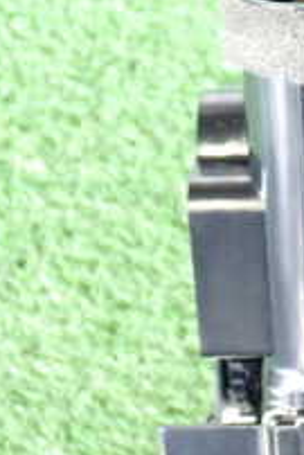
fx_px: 1833
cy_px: 266
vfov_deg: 14.1
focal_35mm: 145
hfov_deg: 9.1
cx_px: 540
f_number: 3.1
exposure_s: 1/25
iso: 800
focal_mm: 8.4
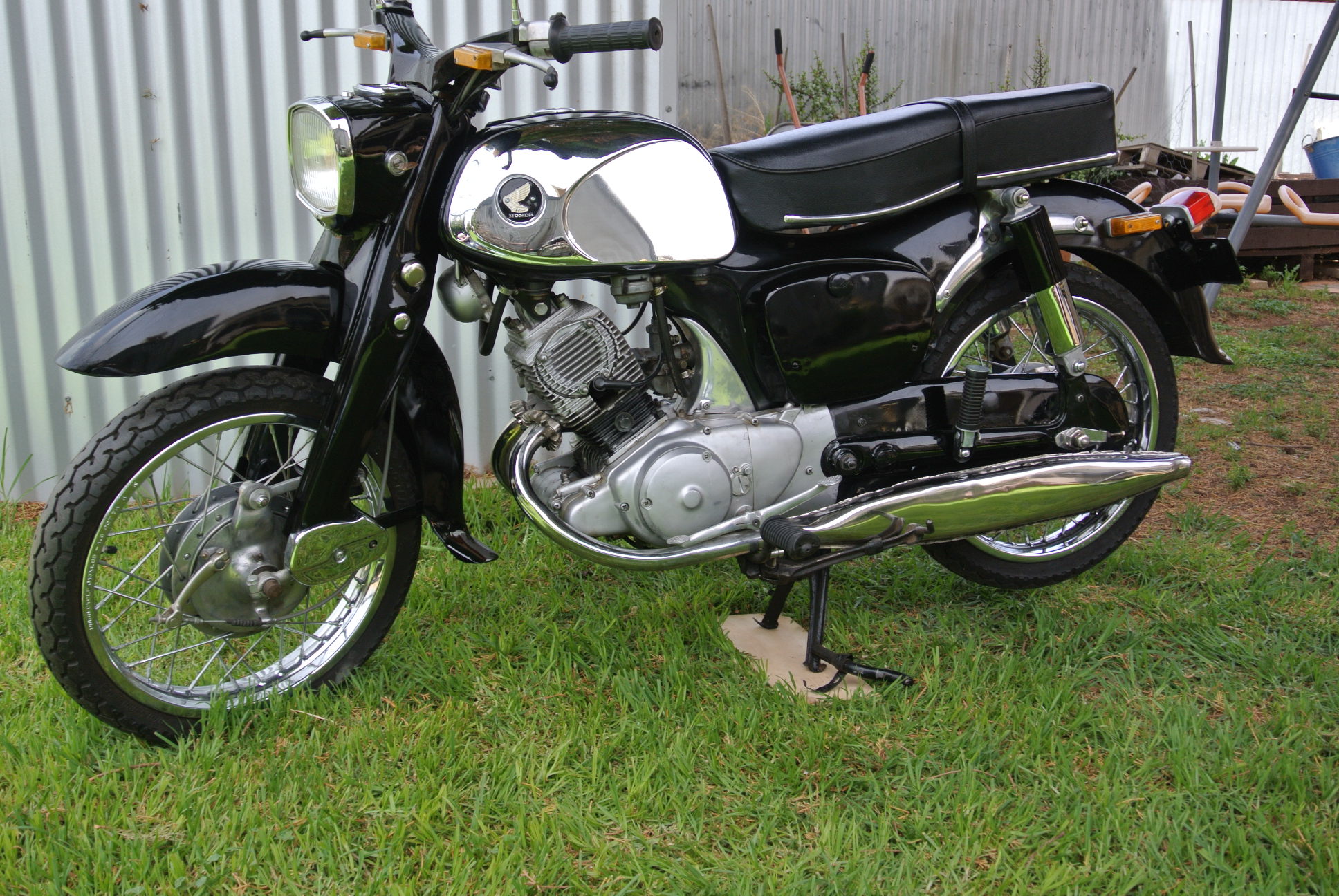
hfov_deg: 55.7
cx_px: 670
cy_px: 448
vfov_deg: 39.0
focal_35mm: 34
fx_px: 1266
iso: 100
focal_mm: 12.7
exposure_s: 1/200
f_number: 3.8
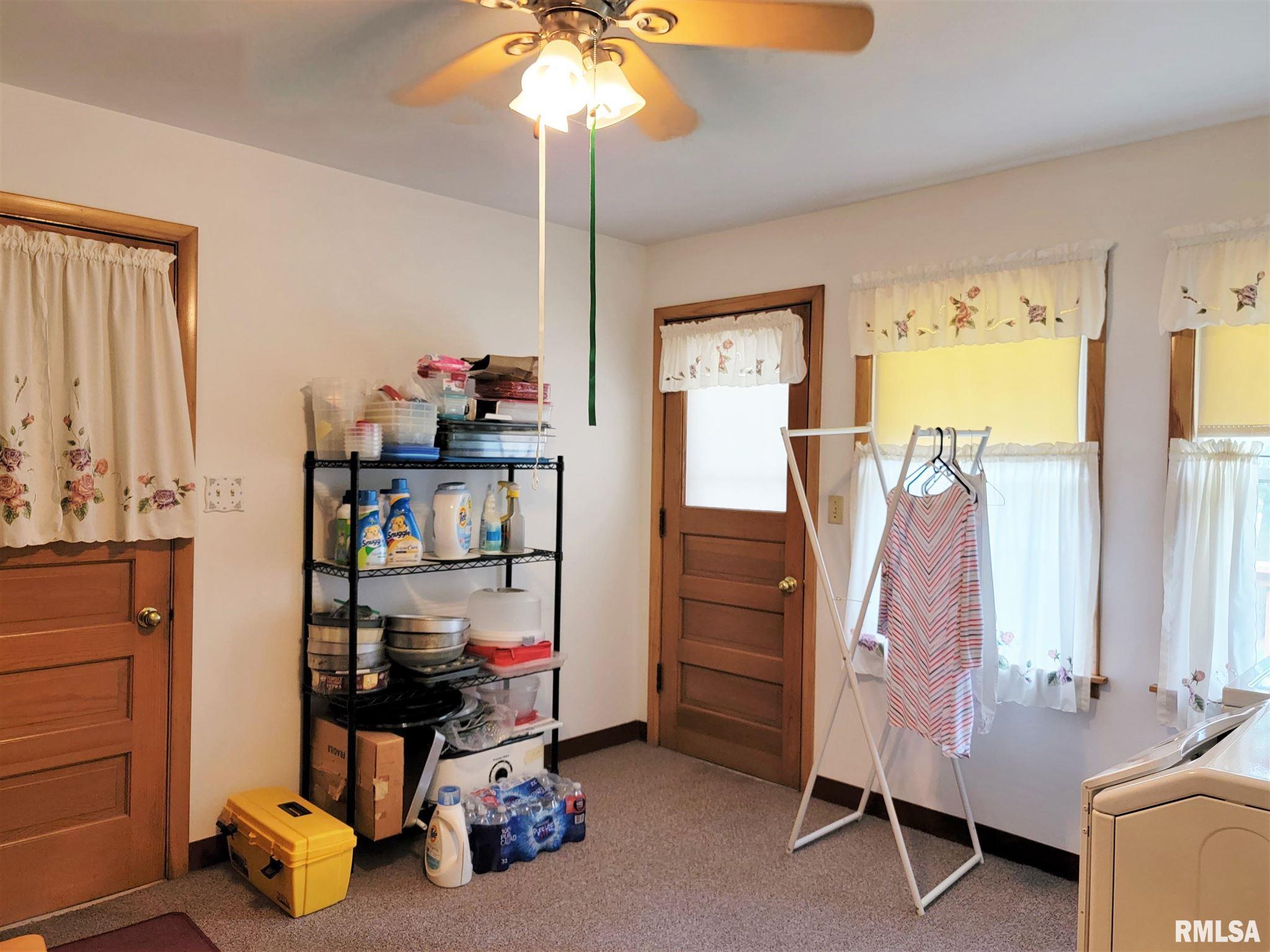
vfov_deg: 56.8
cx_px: 635
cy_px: 476
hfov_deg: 71.6
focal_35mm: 24
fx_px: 881
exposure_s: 1/119
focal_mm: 6.7
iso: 250
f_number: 1.8
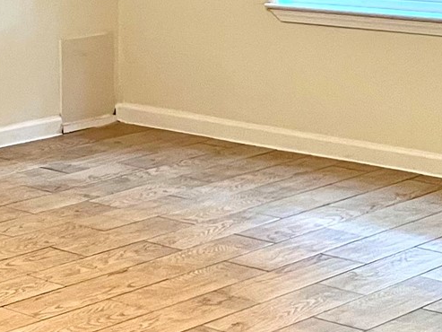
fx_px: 1379
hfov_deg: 15.9
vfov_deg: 13.4
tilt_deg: -4.0
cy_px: -57
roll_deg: +2.2
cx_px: -320
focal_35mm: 108
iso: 125
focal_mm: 5.7
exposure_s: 1/60
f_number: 1.5
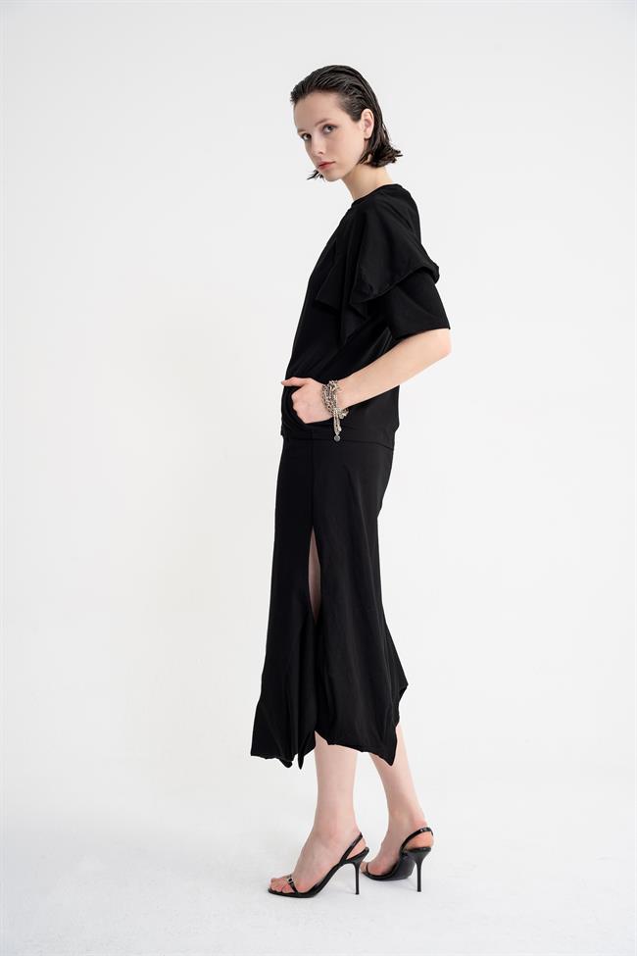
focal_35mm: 58
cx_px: 318
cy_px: 478
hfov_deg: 23.4
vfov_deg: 34.5
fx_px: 1537
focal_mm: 57.9
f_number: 7.1
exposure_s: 1/125
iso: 100
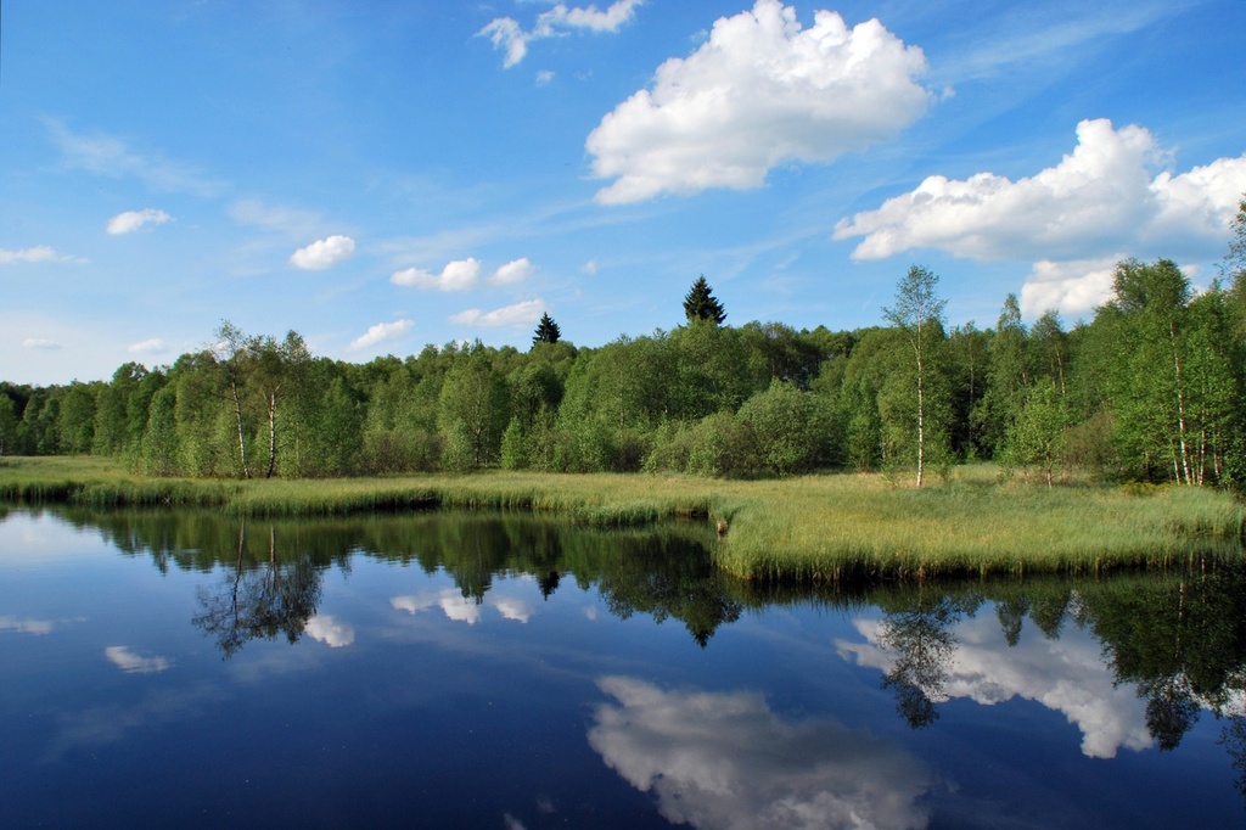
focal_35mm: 27
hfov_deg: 67.4
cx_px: 623
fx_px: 934
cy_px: 415
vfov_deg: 47.9
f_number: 16
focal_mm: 18
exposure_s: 1/160
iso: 200
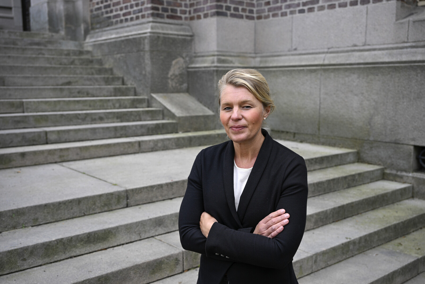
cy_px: 142
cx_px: 212
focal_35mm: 37
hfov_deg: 51.9
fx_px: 437
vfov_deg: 35.9
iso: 90
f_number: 4
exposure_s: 1/200
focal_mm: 37
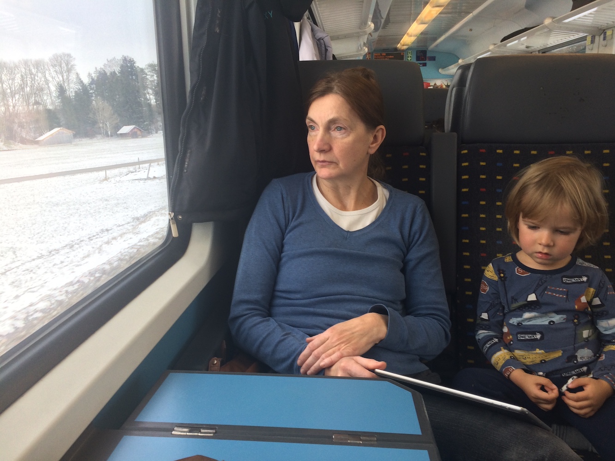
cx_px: 308
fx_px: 515
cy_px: 230
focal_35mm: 29
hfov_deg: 61.7
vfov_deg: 48.2
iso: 50
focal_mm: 4.15
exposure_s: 1/100
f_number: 2.2
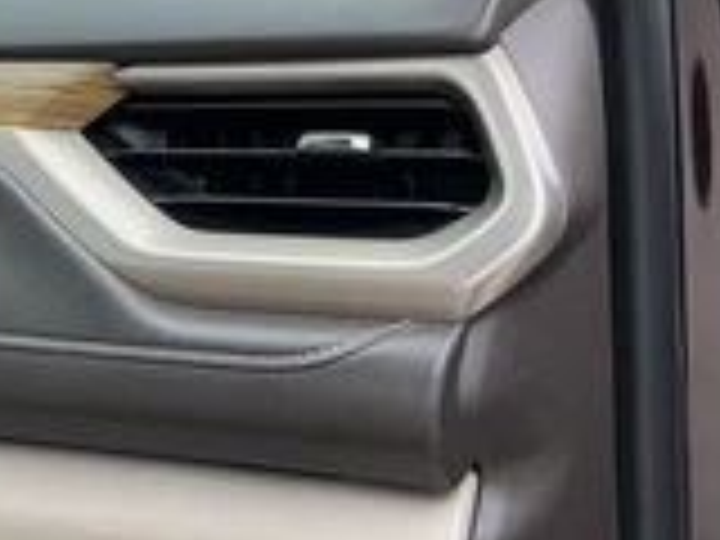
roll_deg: +6.3
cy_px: 230
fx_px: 1456
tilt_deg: -13.2
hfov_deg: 26.1
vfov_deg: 21.0
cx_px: -22
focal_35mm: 70
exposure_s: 1/322
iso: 25
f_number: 1.8
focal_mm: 3
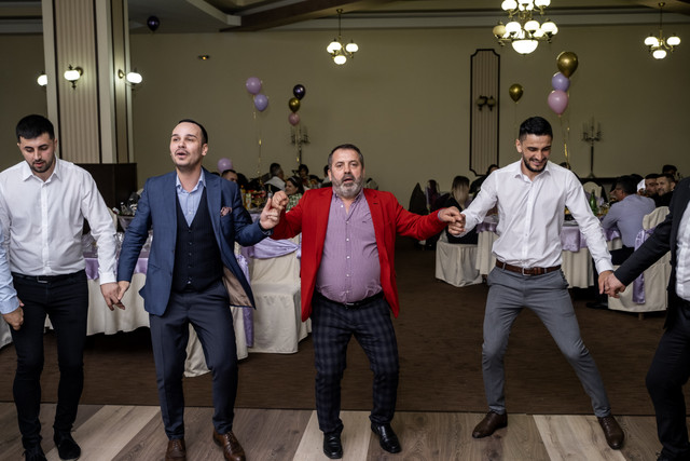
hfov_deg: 48.4
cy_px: 230
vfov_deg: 33.4
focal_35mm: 40
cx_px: 345
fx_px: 767
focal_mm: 26.6
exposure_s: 1/160
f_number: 2.8
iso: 1000
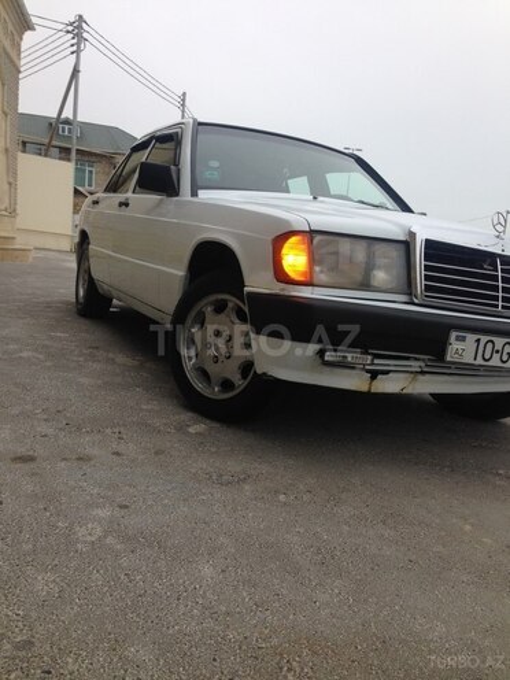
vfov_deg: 55.4
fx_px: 648
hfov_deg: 42.9
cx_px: 255
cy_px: 340
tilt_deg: -6.9
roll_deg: -5.7
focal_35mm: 33
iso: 50
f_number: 2.4
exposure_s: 1/246
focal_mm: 4.12
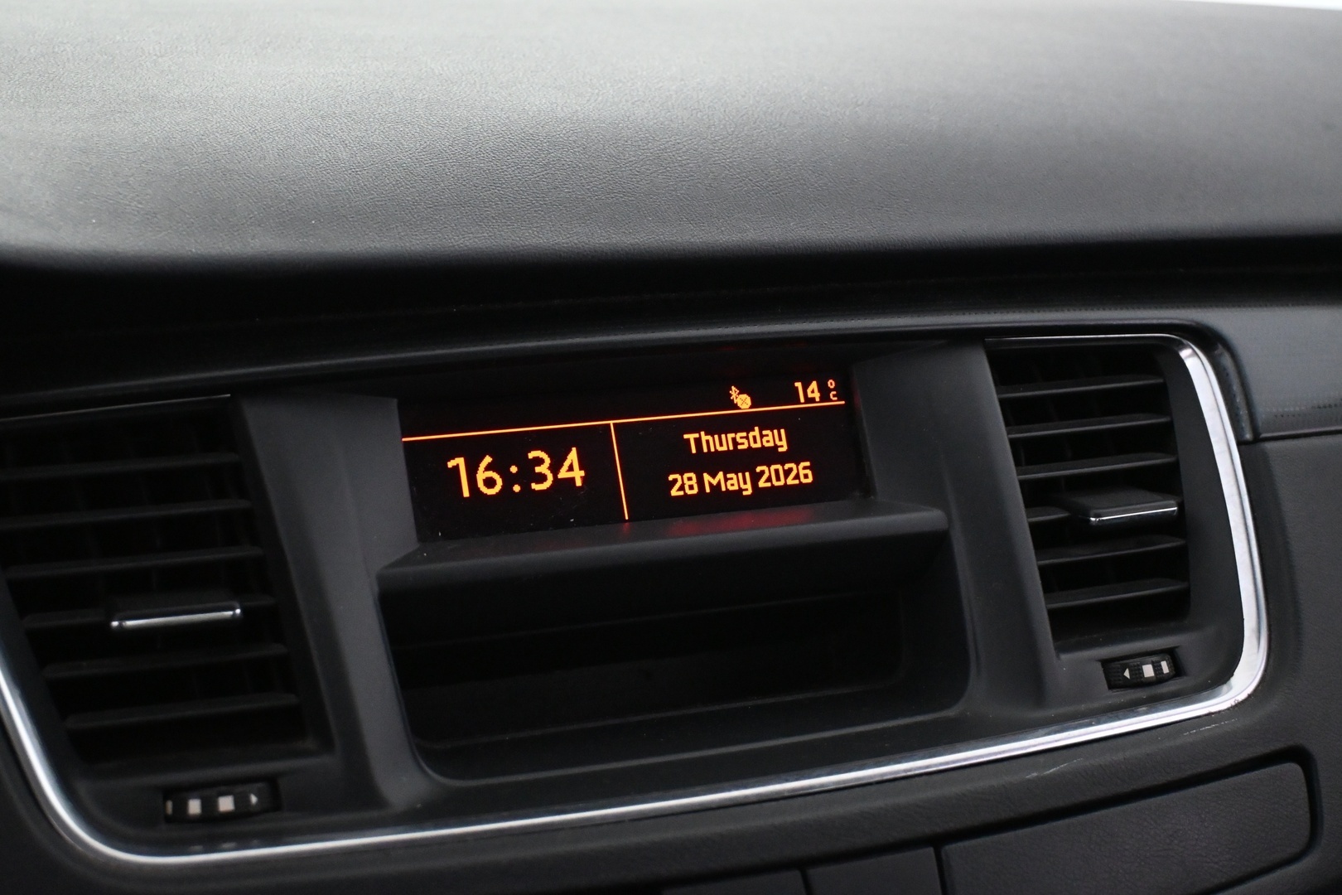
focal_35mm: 57
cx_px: 671
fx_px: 2125
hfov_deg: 35.1
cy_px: 448
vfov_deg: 23.8
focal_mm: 38
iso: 5000
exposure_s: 1/60
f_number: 5.6
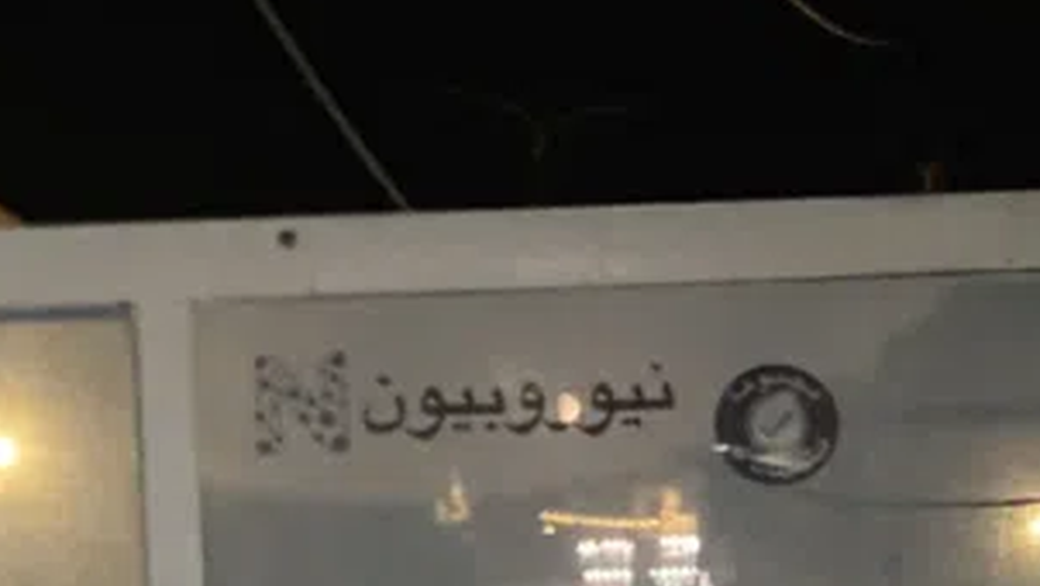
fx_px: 2648
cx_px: 654
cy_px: 1237
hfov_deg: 22.2
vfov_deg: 11.2
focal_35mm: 96
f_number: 1.8
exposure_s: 1/25
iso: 800
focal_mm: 4.25
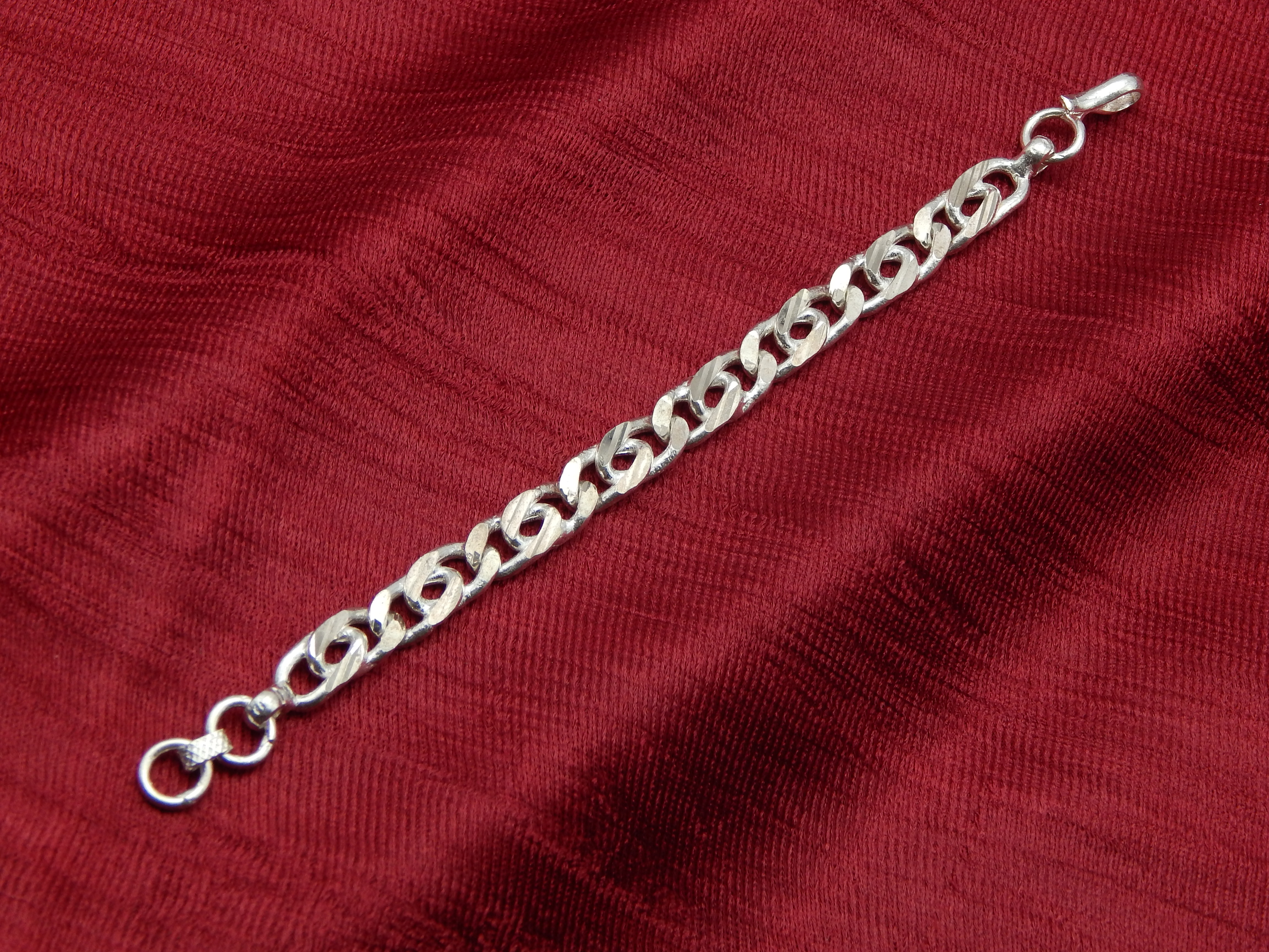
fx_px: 4179
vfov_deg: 13.0
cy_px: 476
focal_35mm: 114
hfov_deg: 17.3
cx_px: 634
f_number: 4.6
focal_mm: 20.5
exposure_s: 1/100
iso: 125
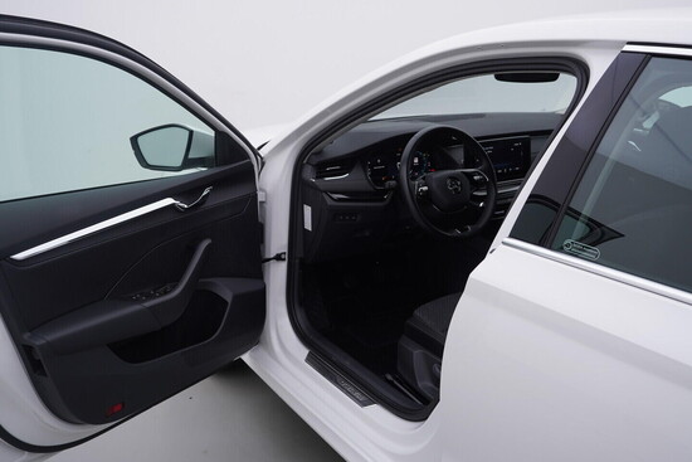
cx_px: 346
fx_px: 692
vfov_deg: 36.9
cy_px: 231
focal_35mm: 36
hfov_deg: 53.1
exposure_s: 1/80
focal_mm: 24
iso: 125
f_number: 4
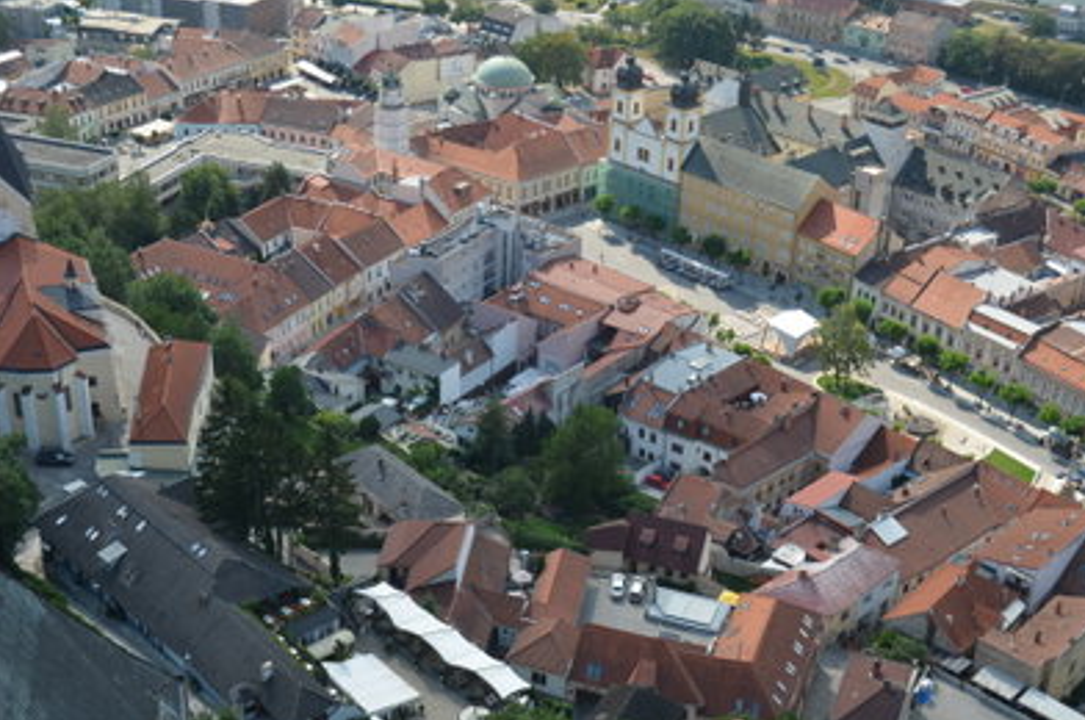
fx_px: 1474
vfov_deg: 27.4
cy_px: 361
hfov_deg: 40.4
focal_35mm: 49
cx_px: 551
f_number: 8
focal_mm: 32
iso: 180
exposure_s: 1/250
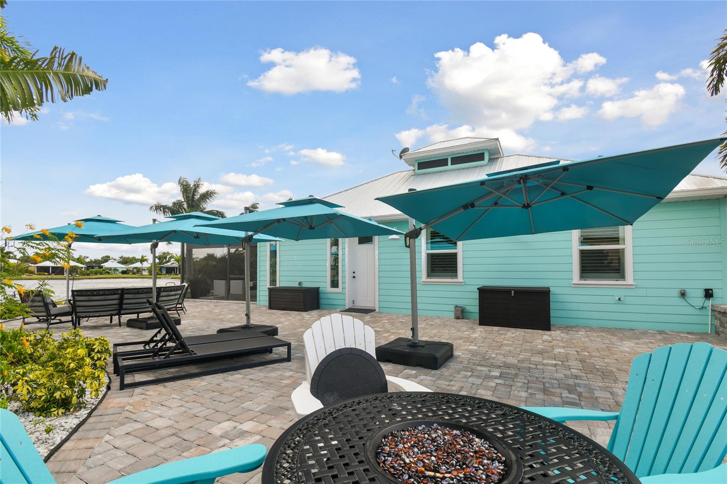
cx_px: 364
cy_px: 242
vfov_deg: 77.3
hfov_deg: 100.4
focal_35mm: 15
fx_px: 303
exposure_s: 1/80
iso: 100
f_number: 7.1
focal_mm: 10
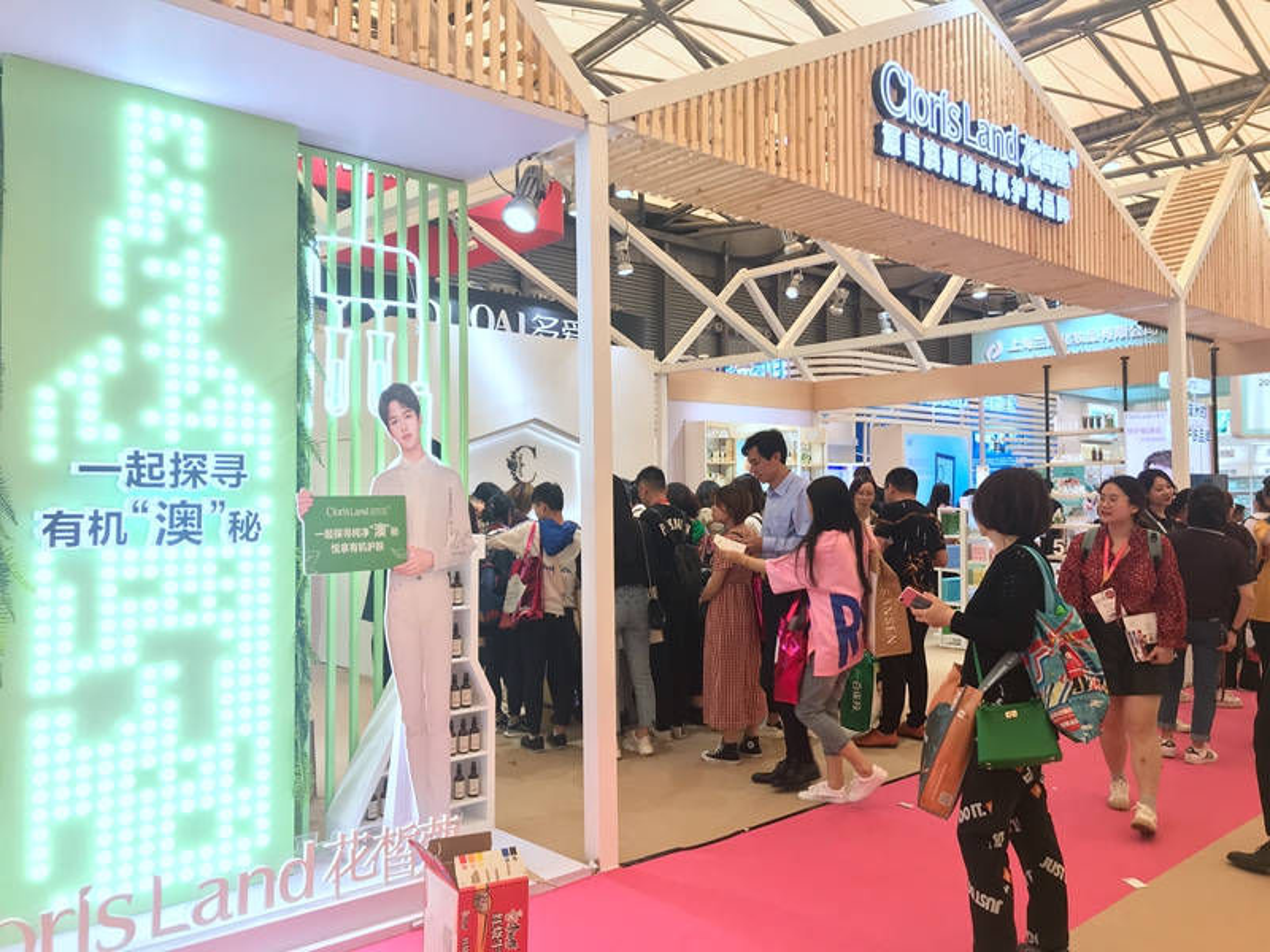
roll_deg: +0.4
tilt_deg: +3.2
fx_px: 1027
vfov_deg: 49.7
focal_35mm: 28
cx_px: 635
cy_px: 476
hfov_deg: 63.4
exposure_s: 1/100
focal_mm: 3.99
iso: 25
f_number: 1.8
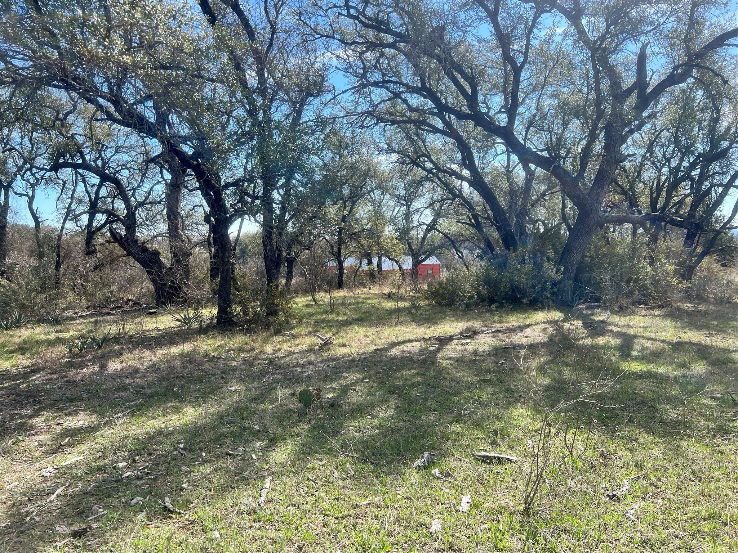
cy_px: 276
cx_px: 369
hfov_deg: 67.3
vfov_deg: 53.1
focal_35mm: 26
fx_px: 554
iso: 50
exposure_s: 1/2123
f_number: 1.5
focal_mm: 5.7
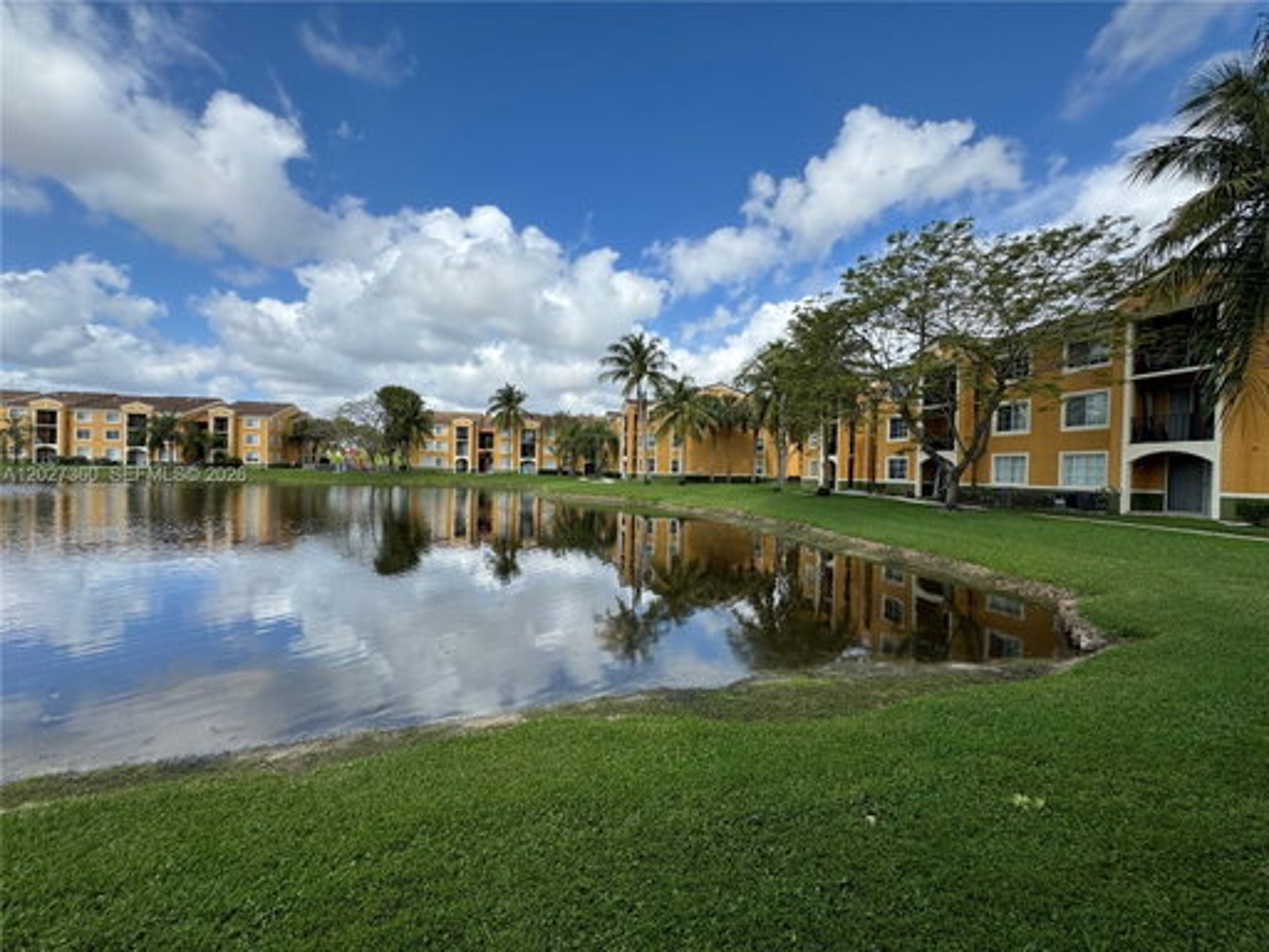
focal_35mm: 14
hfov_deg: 102.1
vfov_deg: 85.7
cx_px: 634
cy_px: 476
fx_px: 513
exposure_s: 1/1927
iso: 40
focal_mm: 2.22
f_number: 2.2
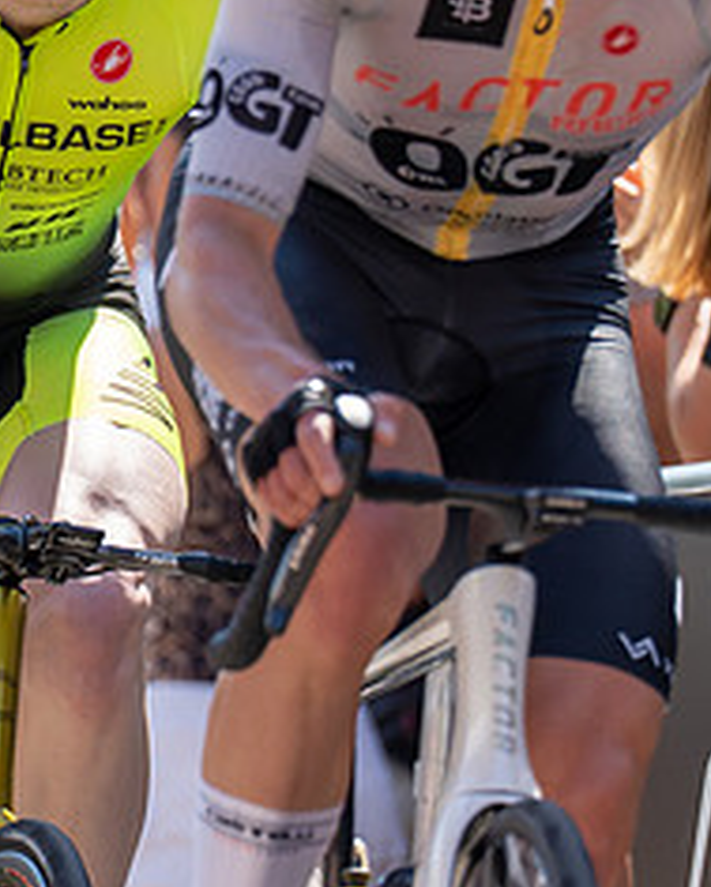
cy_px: 527
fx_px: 20425
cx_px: -422
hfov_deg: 2.0
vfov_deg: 2.5
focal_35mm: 777
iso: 160
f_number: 3.5
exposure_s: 1/1000
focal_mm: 200
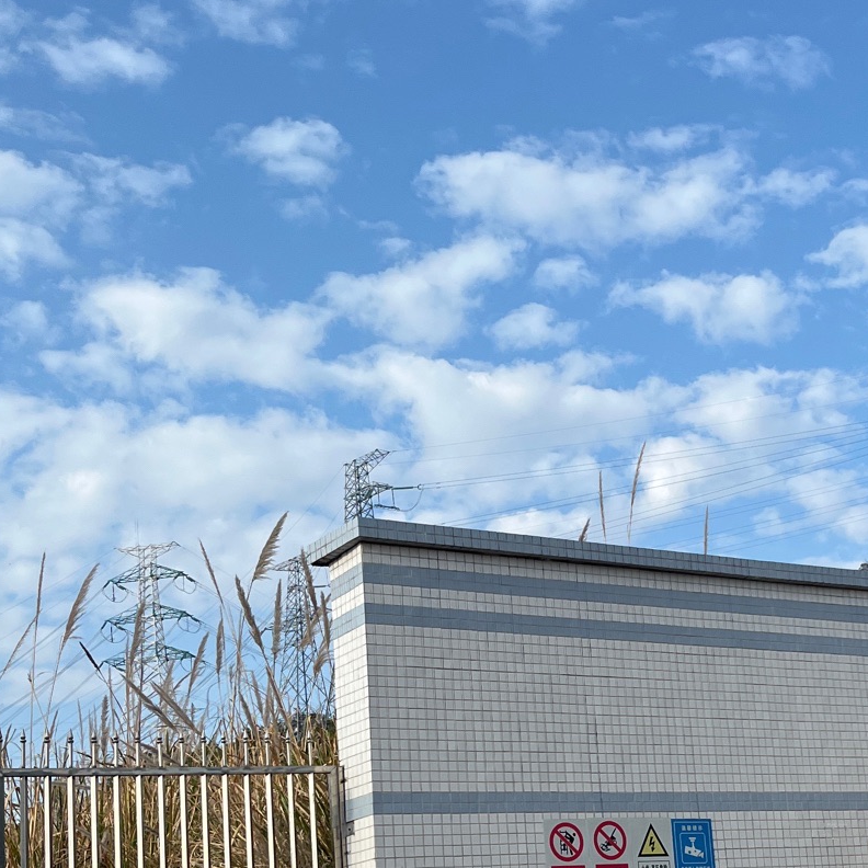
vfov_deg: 29.2
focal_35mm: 58
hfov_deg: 29.1
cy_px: 623
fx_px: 1645
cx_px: 651
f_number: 1.6
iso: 50
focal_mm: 5.1
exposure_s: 1/3049
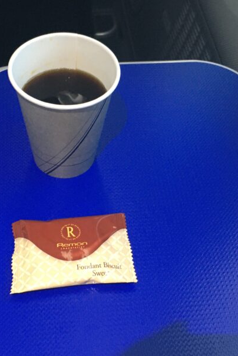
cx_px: 106
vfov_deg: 38.9
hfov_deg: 26.5
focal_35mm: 51
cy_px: 179
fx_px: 506
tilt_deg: -52.0
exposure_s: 1/30
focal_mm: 4.15
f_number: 2.2
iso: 125
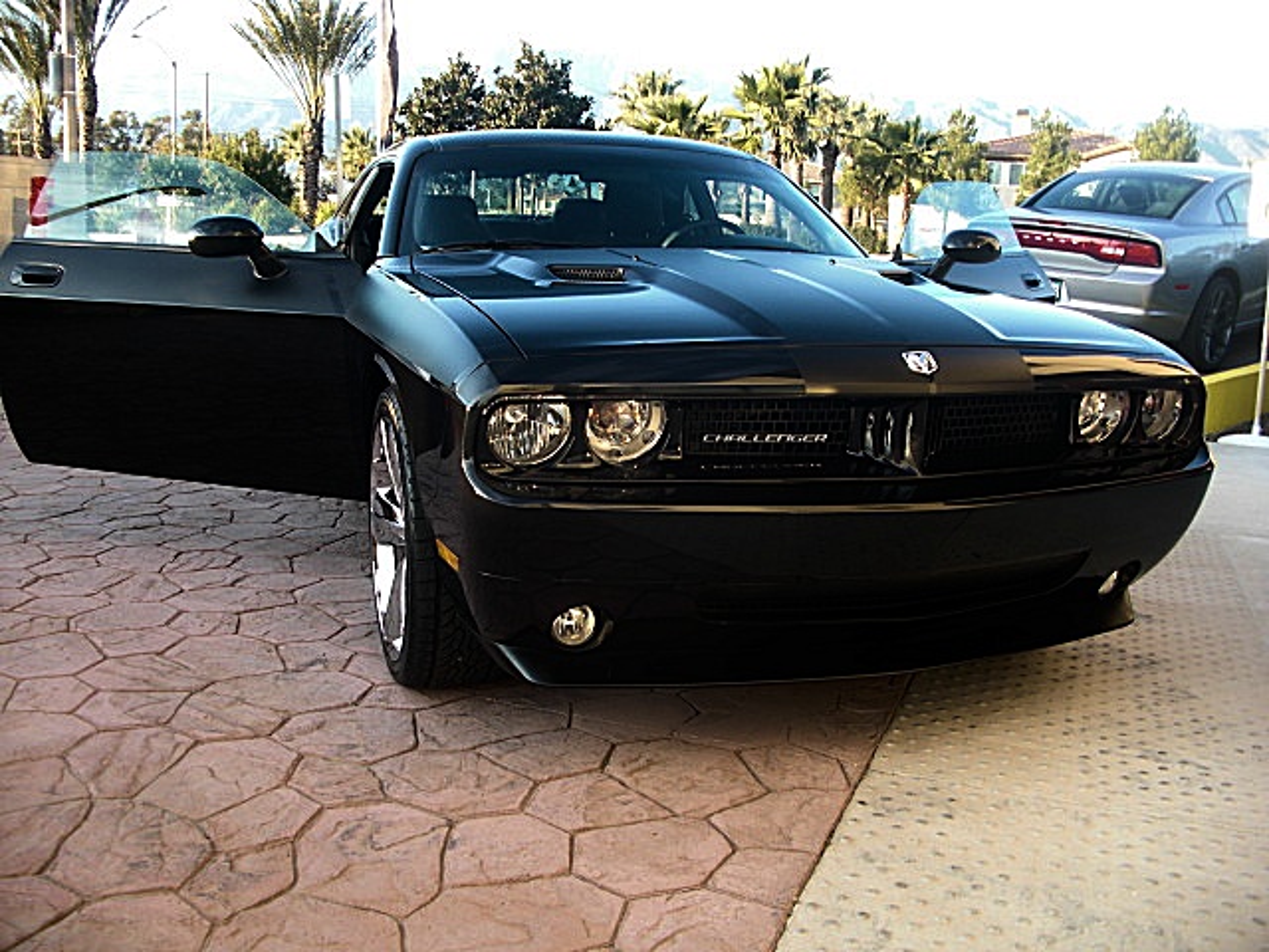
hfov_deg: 51.4
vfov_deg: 39.7
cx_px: 634
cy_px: 476
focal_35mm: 36
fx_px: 1320
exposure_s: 1/60
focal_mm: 6.3
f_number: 2.8
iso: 50
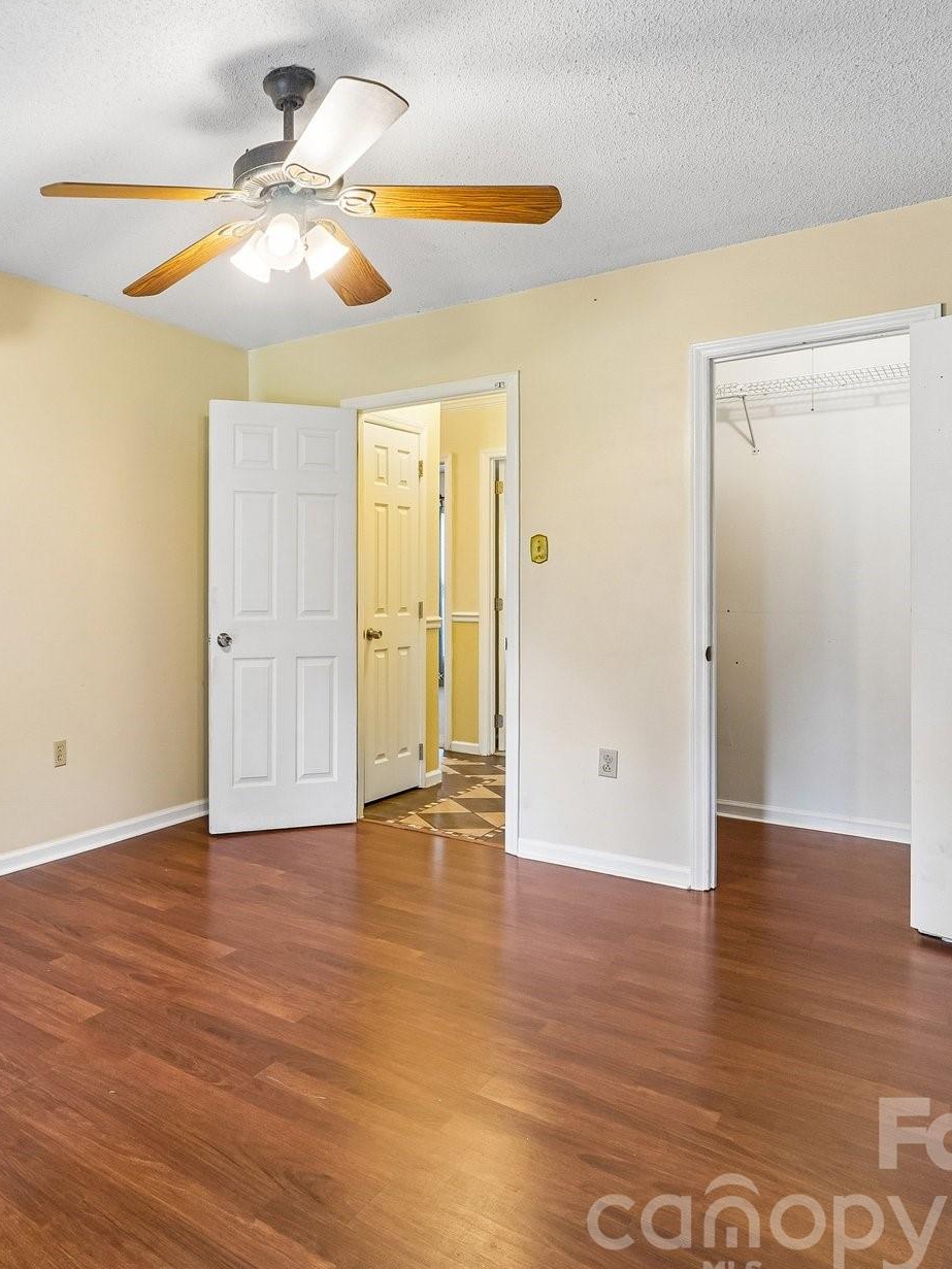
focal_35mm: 24
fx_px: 880
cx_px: 152
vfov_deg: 71.5
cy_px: 596
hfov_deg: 52.1
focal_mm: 10
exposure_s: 1/4
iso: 400
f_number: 8
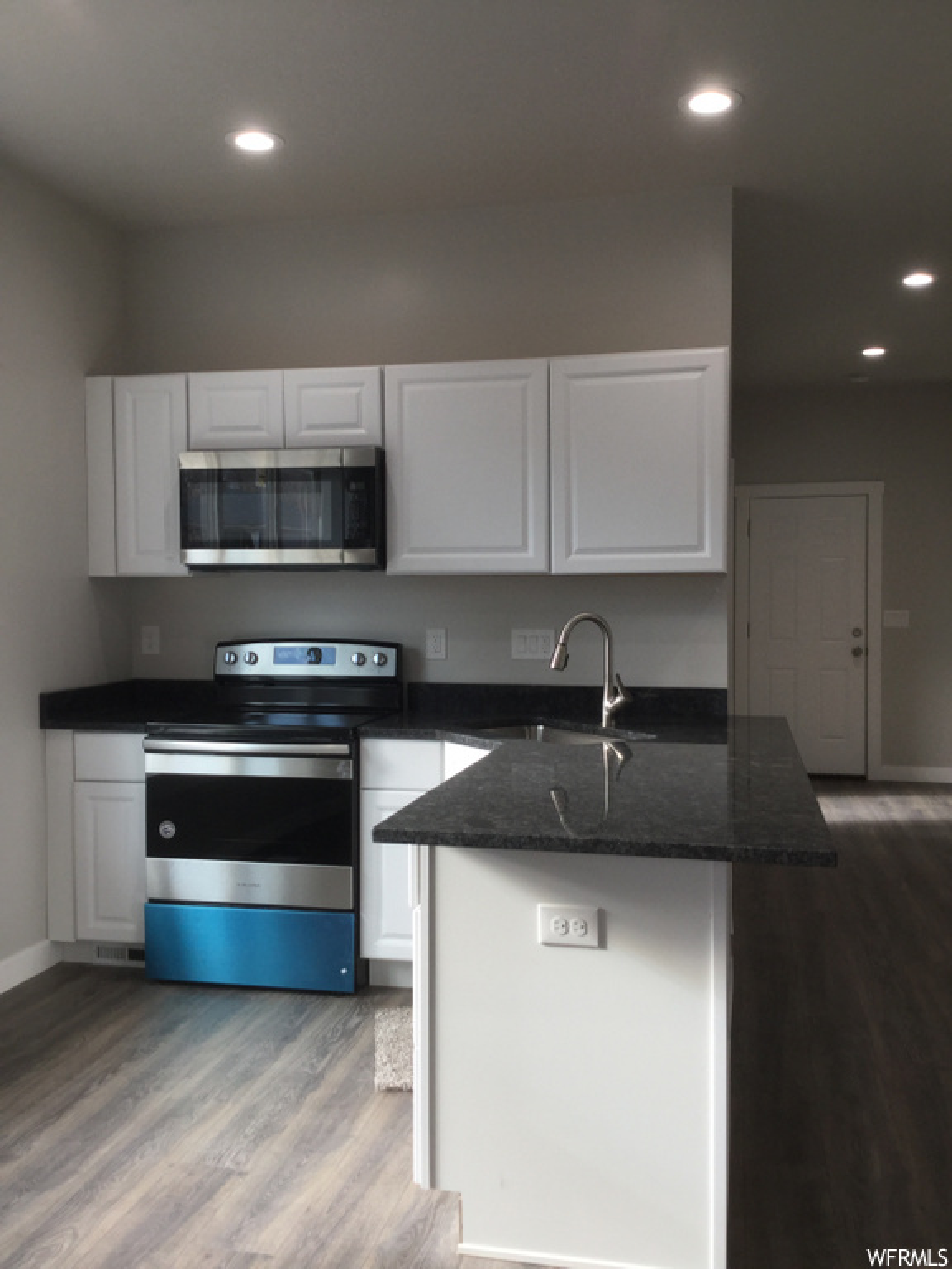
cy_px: 634
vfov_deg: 58.4
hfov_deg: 45.4
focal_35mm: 31
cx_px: 476
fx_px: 1137
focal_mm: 3.3
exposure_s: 1/60
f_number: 2.4
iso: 32
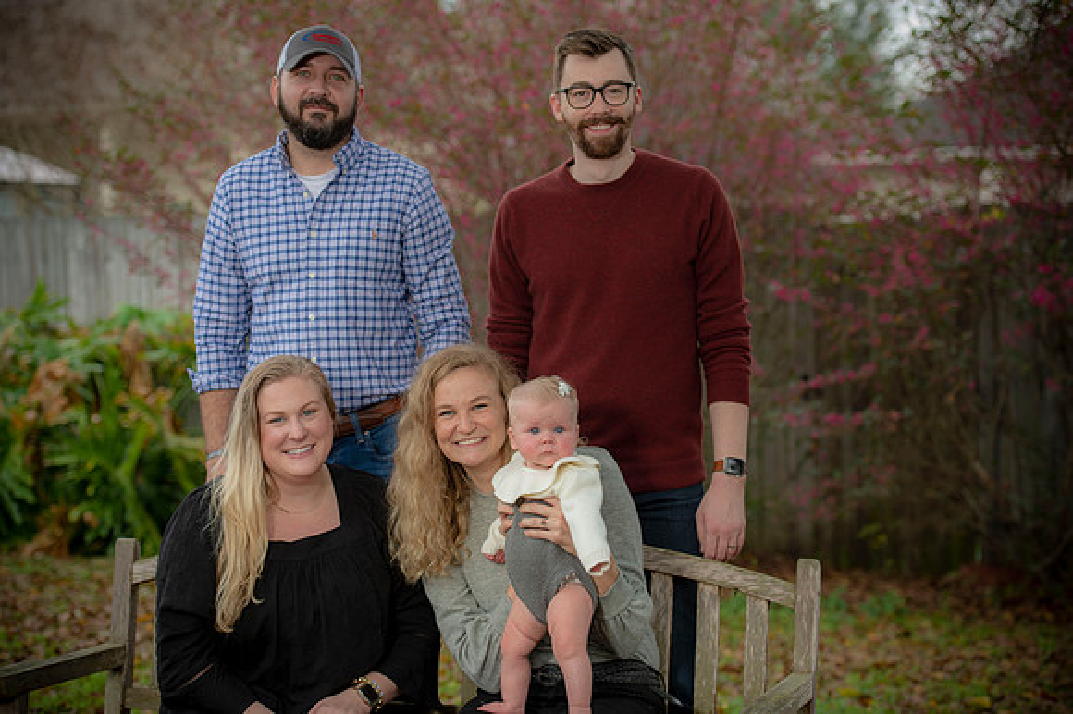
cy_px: 357
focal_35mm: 82
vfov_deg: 16.6
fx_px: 2443
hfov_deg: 24.8
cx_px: 536
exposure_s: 1/200
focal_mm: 82
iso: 160
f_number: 3.5
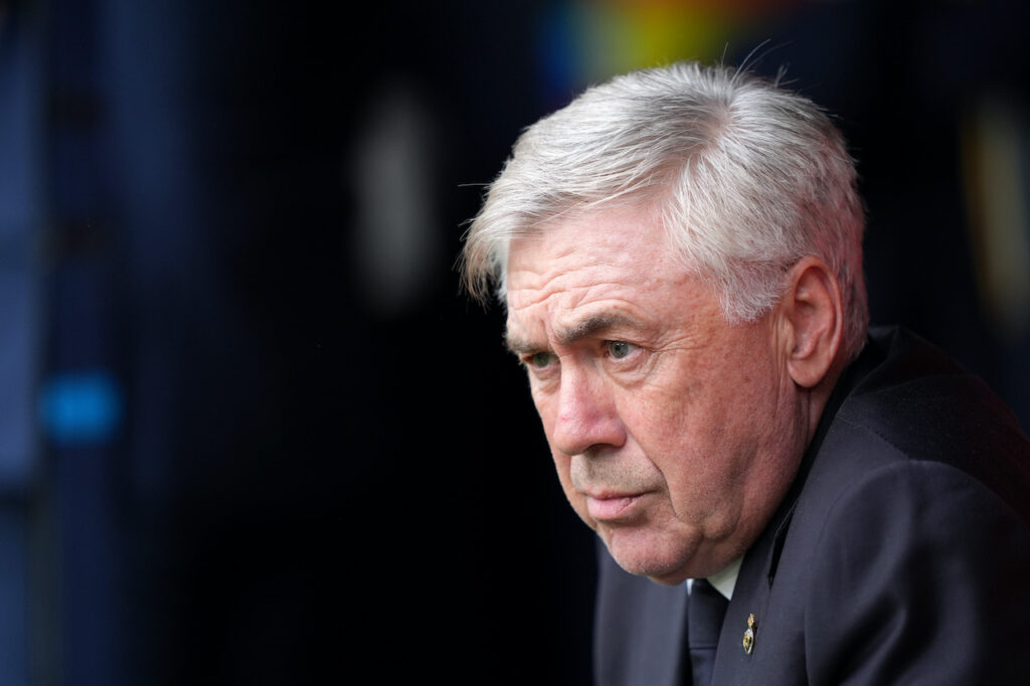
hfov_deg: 5.2
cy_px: 343
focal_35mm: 400
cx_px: 515
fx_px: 11440
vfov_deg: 3.4
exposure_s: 1/2000
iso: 1000
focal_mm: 400
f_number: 2.8
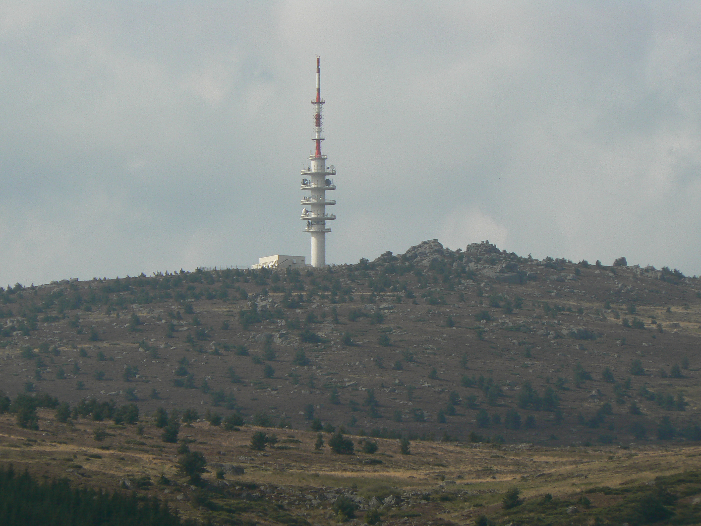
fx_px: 6480
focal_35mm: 320
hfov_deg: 6.2
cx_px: 350
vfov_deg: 4.6
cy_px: 263
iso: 80
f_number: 8
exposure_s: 1/500
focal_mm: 53.3
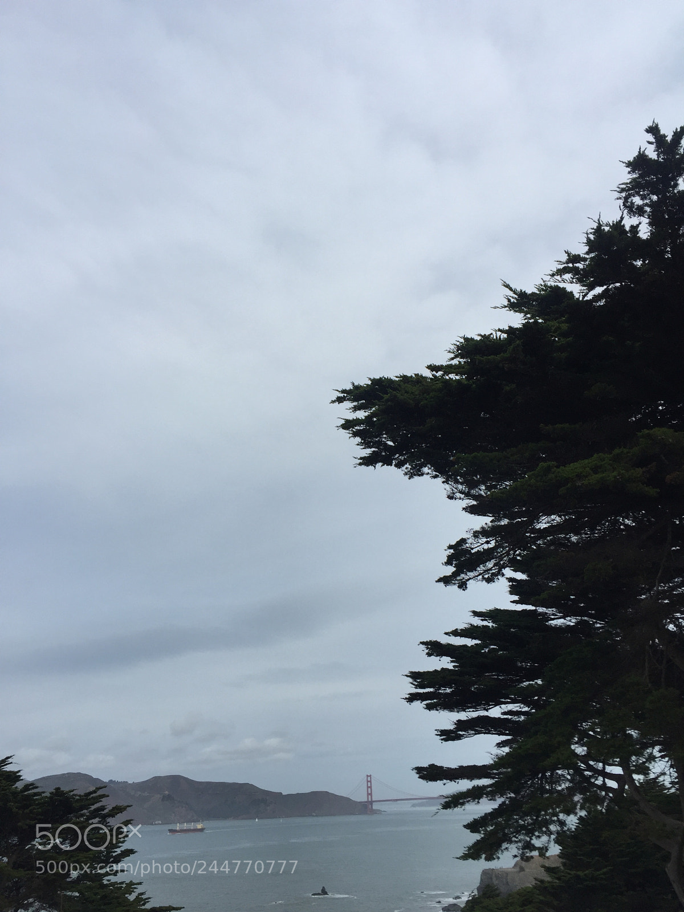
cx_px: 342
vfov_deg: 61.7
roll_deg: +2.0
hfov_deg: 48.2
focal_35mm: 29
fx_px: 764
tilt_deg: +25.8
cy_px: 456
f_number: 2.2
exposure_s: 1/2825
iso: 32
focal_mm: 4.15
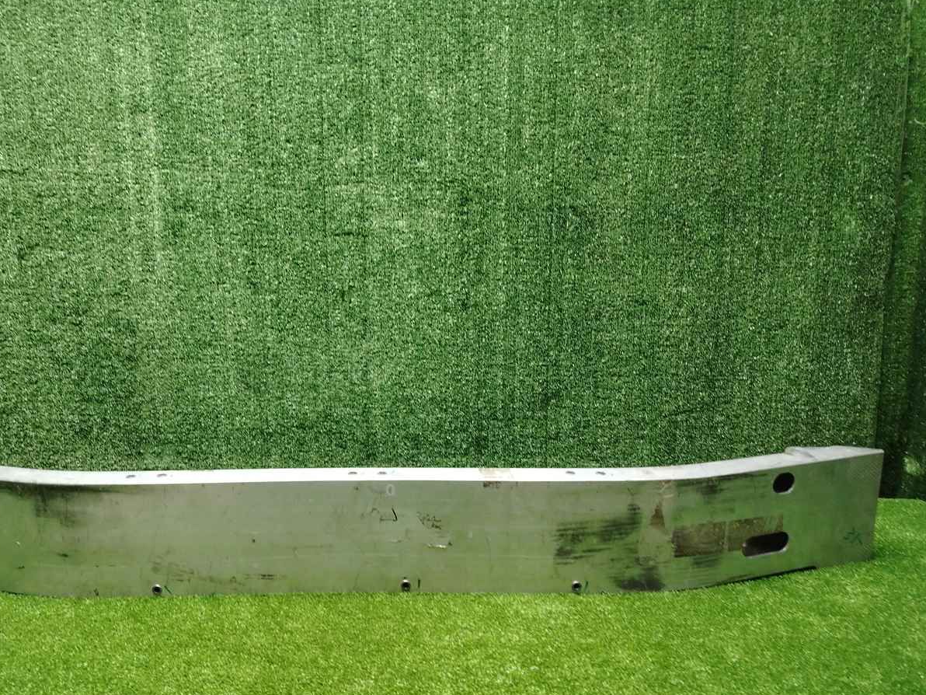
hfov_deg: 61.3
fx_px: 776
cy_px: 378
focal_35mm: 29
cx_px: 385
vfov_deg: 48.2
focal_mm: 5.25
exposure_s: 1/50
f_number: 1.75
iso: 417
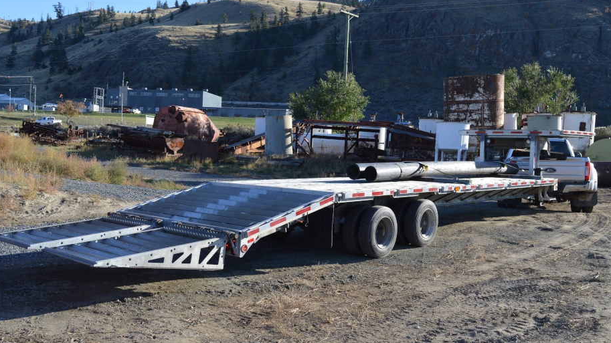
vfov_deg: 29.9
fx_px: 641
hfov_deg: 50.9
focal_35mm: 40
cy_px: 203
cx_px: 285
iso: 100
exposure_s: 1/160
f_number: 6.3
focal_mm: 23
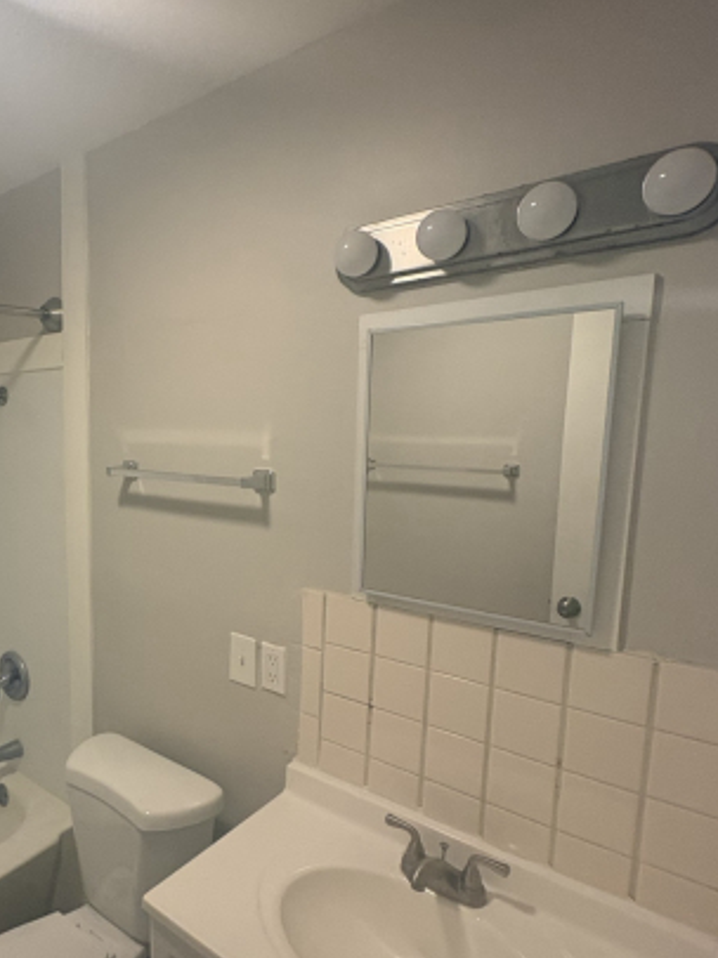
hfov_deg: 56.3
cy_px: 525
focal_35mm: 23
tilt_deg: -7.6
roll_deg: -0.7
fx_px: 637
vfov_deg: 73.8
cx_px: 191
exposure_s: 1/60
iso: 400
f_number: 2.2
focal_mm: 2.22
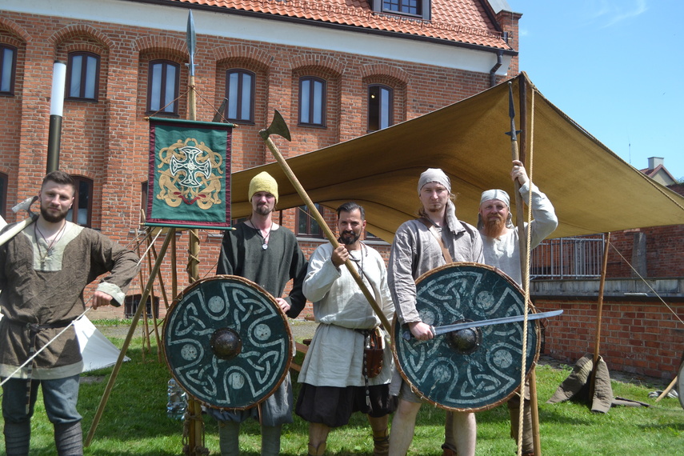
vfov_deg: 40.0
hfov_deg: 57.2
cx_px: 342
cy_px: 228
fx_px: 627
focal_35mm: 33
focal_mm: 22
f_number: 5
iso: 400
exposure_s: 1/1250
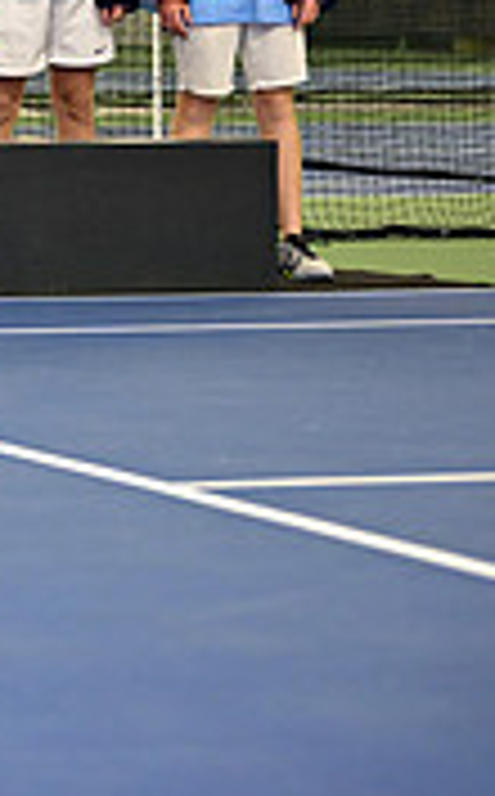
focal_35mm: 231
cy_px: 52
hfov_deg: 5.4
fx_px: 5006
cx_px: -742
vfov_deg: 9.1
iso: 1600
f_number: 2.5
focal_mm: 69
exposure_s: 1/250
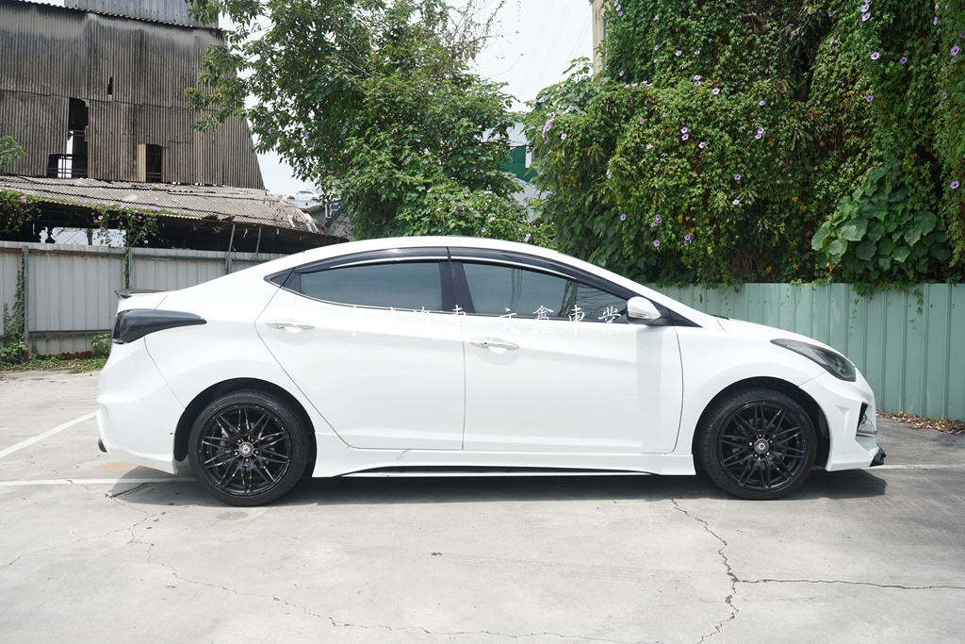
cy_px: 322
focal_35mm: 31
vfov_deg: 42.3
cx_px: 482
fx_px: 831
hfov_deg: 60.3
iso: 100
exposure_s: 1/125
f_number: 9
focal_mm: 31
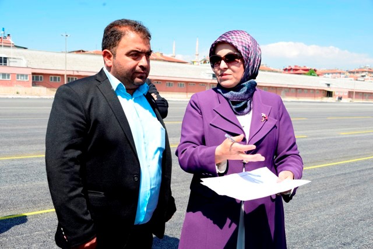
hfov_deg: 54.4
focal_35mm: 35
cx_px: 186
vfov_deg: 37.9
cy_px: 124
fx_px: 363
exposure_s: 1/160
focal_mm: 35
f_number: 7.1
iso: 100
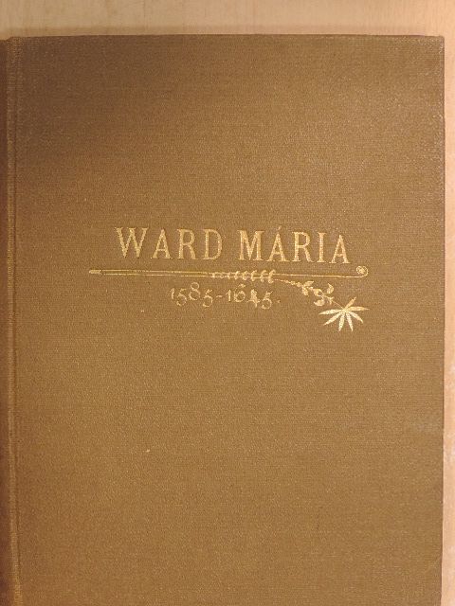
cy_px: 303
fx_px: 964
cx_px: 228
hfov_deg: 26.6
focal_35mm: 55
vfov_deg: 34.9
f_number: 3.7
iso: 500
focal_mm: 9.8
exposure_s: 1/15
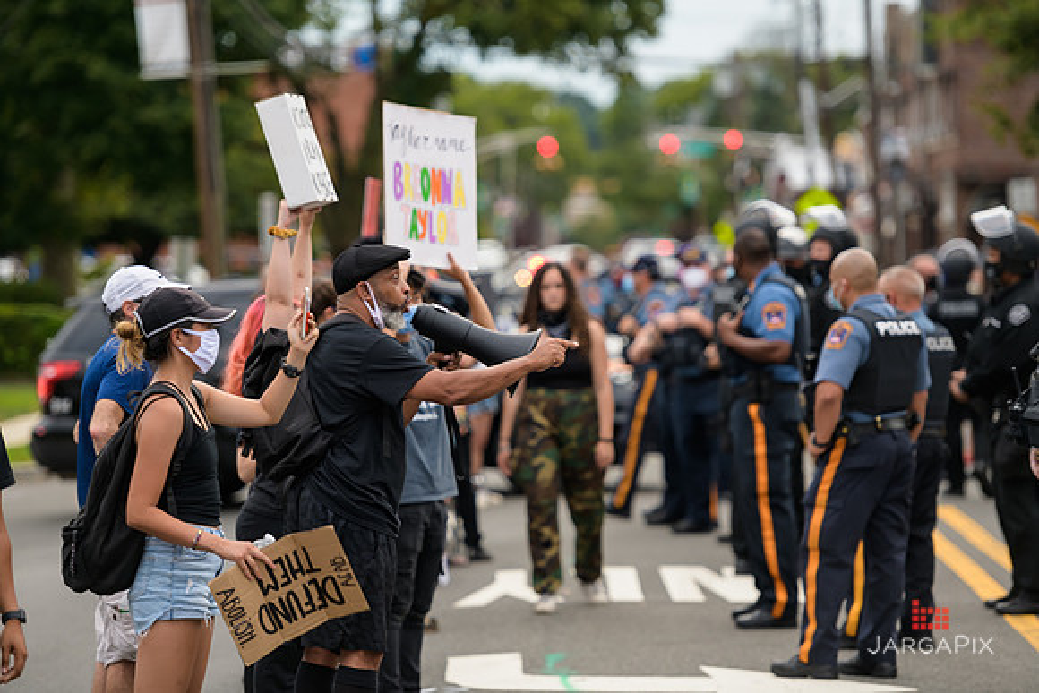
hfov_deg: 12.1
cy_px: 346
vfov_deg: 8.1
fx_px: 4907
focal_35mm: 170
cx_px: 520
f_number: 3.2
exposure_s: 1/200
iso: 200
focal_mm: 170
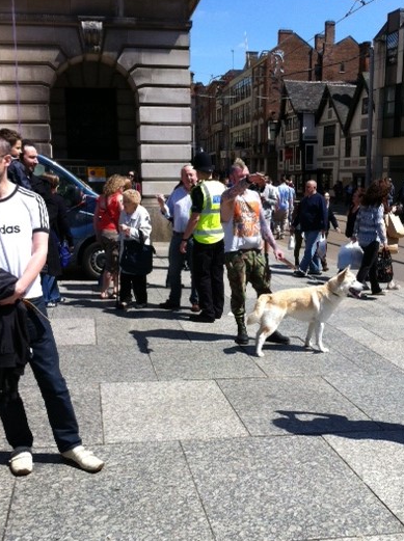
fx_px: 671
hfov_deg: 33.5
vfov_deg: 43.7
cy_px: 321
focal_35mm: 43
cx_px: 224
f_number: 2.8
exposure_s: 1/1508
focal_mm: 3.85
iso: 80
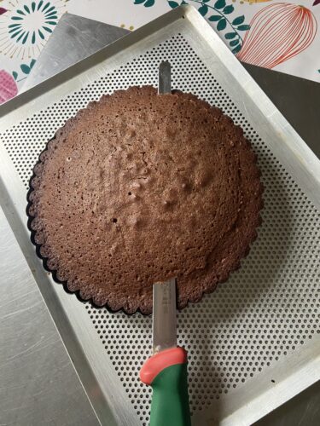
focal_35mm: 26
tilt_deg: -74.0
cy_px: 213
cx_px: 160
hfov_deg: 53.1
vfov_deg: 67.3
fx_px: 320
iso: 500
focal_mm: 4.25
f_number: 1.8
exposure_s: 1/56
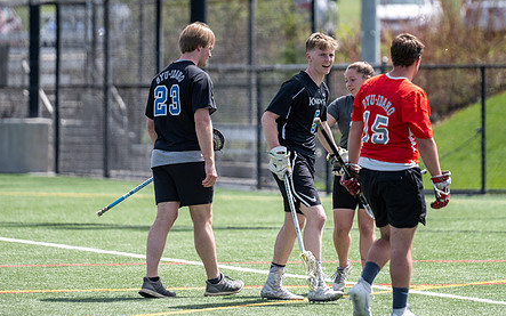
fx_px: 4303
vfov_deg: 4.2
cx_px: 284
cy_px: 146
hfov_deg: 6.7
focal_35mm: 312
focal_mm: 200
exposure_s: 1/2000
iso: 100
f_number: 2.8
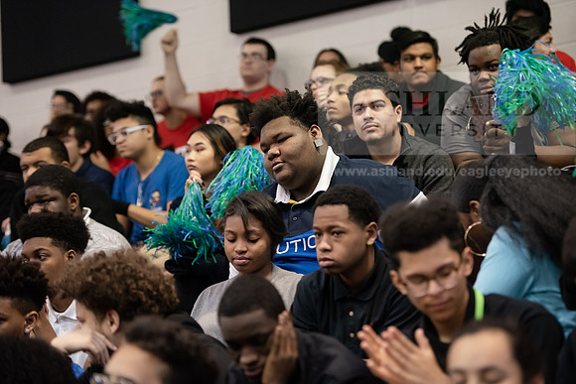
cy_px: 192
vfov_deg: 12.2
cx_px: 288
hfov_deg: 18.3
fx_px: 1792
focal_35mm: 112
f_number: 2.8
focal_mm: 112
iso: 4000
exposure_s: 1/200
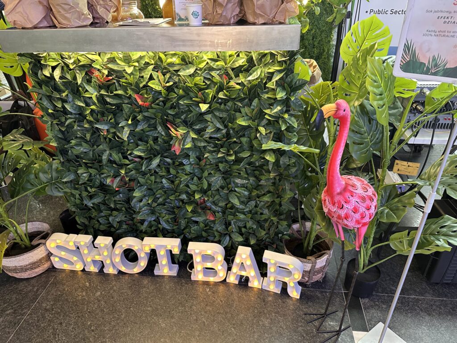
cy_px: 172
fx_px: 317
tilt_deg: -30.8
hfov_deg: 71.6
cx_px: 228
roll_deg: +2.2
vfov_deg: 56.8
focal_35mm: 24
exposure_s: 1/60
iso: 400
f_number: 1.78
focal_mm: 6.86
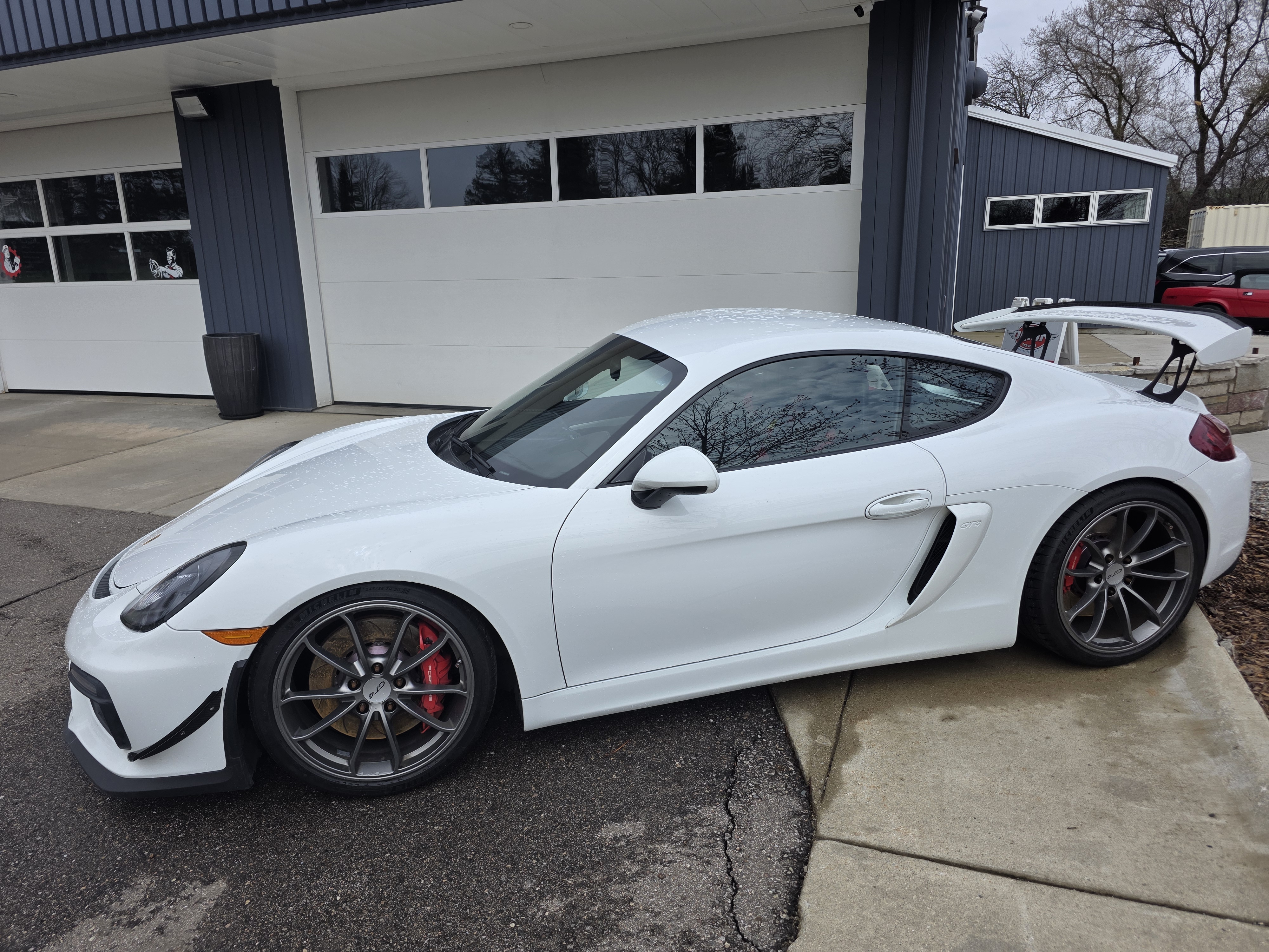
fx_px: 843
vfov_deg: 58.9
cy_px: 476
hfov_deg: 73.9
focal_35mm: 23
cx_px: 634
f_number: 1.7
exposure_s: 1/7061
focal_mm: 6.3
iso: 80
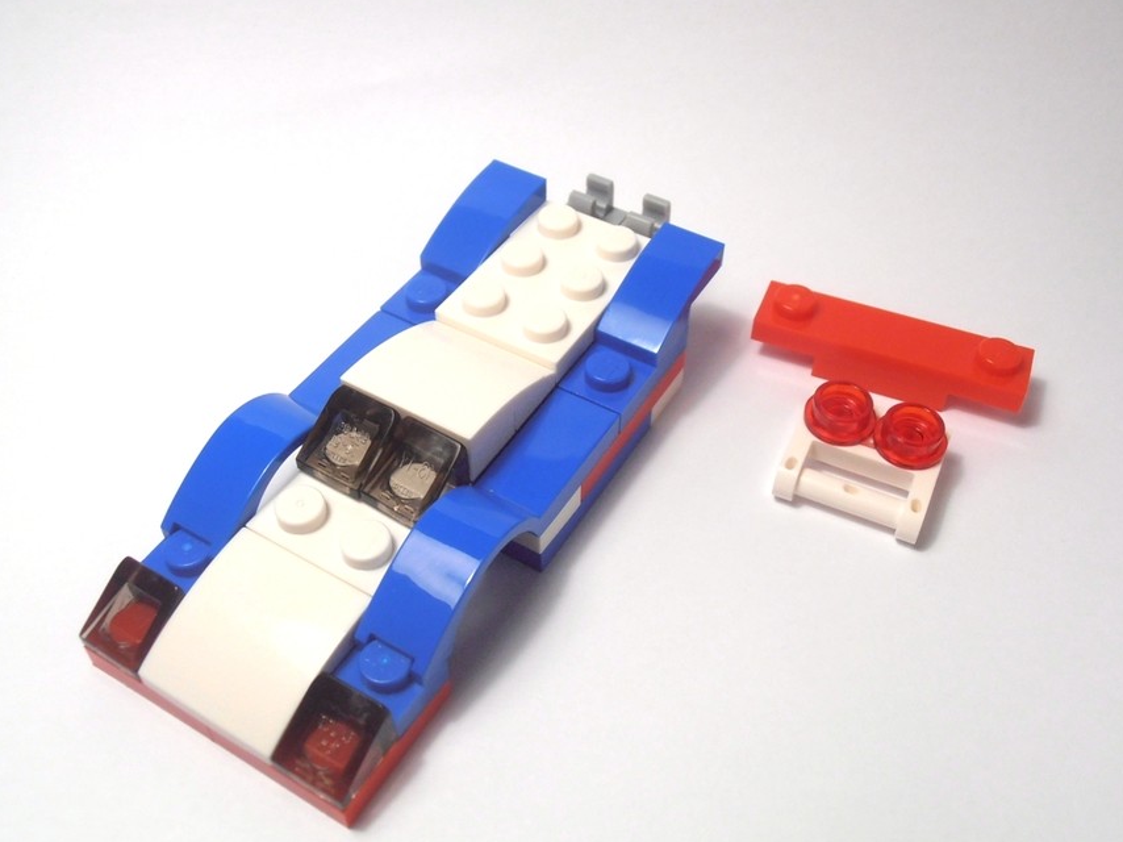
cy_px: 407
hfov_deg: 47.9
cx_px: 563
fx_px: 1265
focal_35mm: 39
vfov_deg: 36.8
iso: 80
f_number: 3.9
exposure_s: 1/100
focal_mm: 6.61
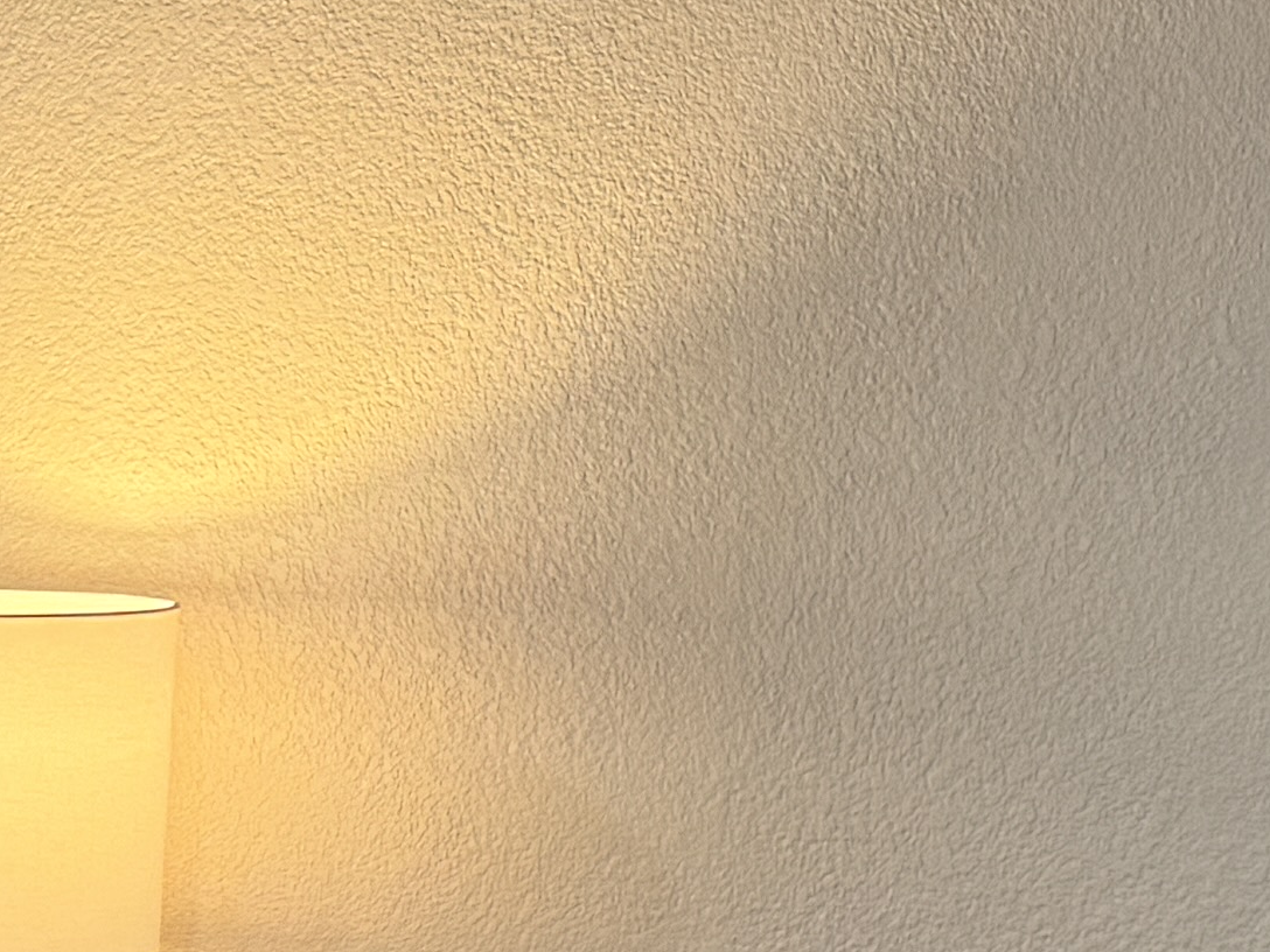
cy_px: 1127
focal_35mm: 126
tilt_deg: -9.9
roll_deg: -0.7
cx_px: -1153
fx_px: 4623
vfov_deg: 11.5
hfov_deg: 13.7
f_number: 1.78
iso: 200
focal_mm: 6.76
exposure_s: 1/120
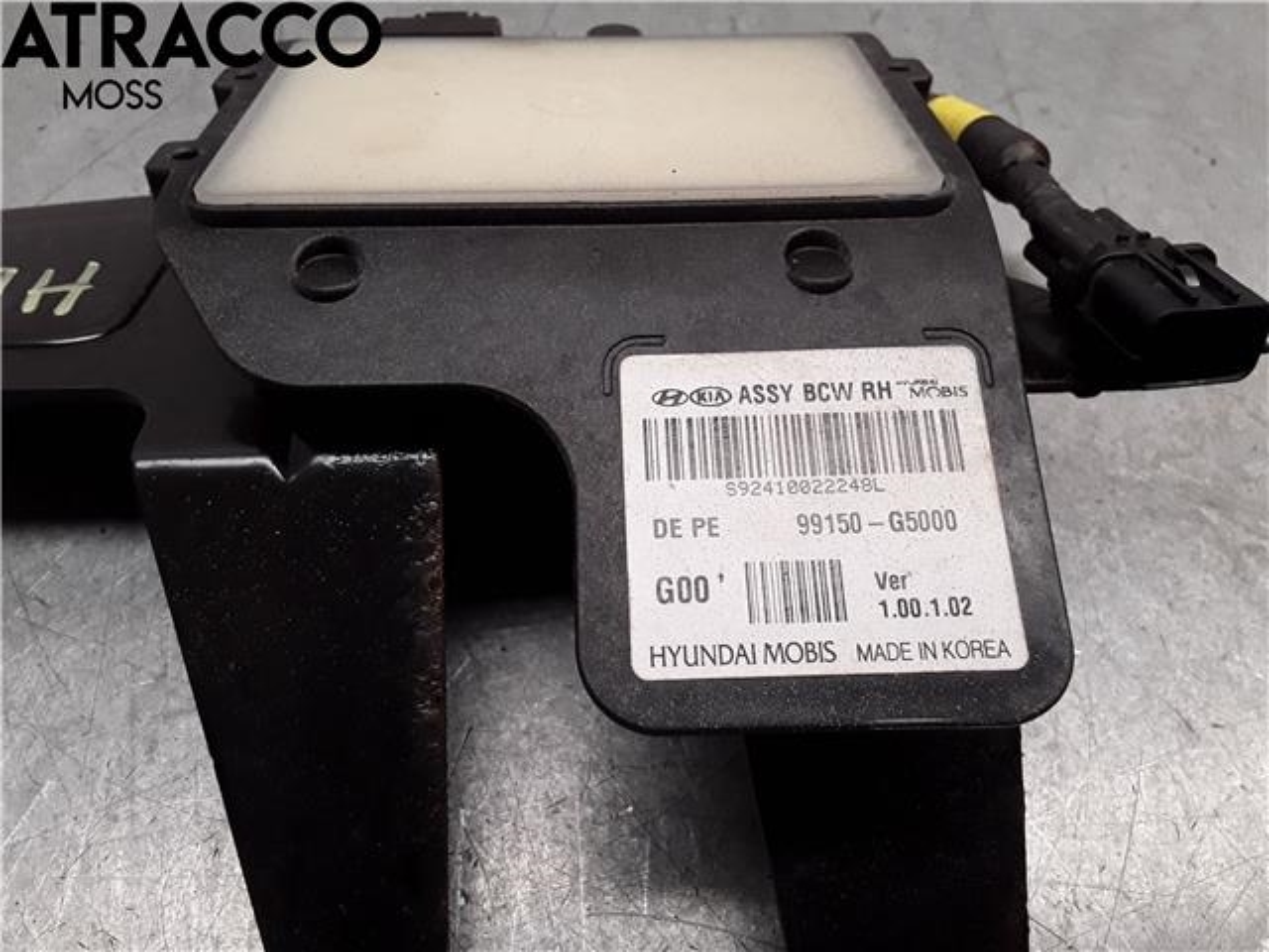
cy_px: 476
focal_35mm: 28
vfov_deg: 49.7
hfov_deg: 63.4
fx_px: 1026
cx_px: 634
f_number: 1.9
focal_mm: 2.91
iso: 100
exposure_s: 1/159
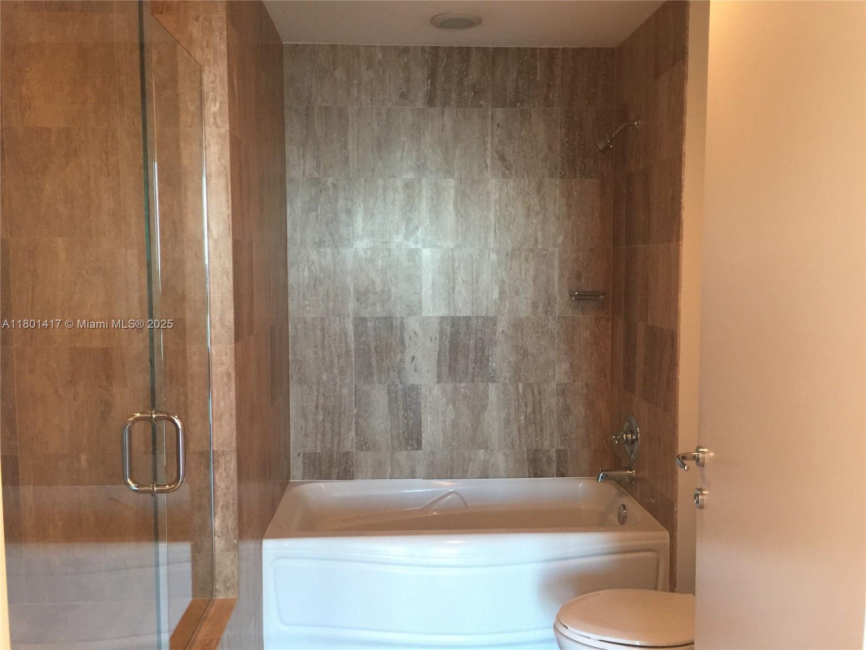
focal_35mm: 29
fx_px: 726
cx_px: 433
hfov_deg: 61.7
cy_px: 325
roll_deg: -2.0
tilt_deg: -3.6
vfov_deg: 48.2
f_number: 2.2
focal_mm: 4.15
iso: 80
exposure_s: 1/15
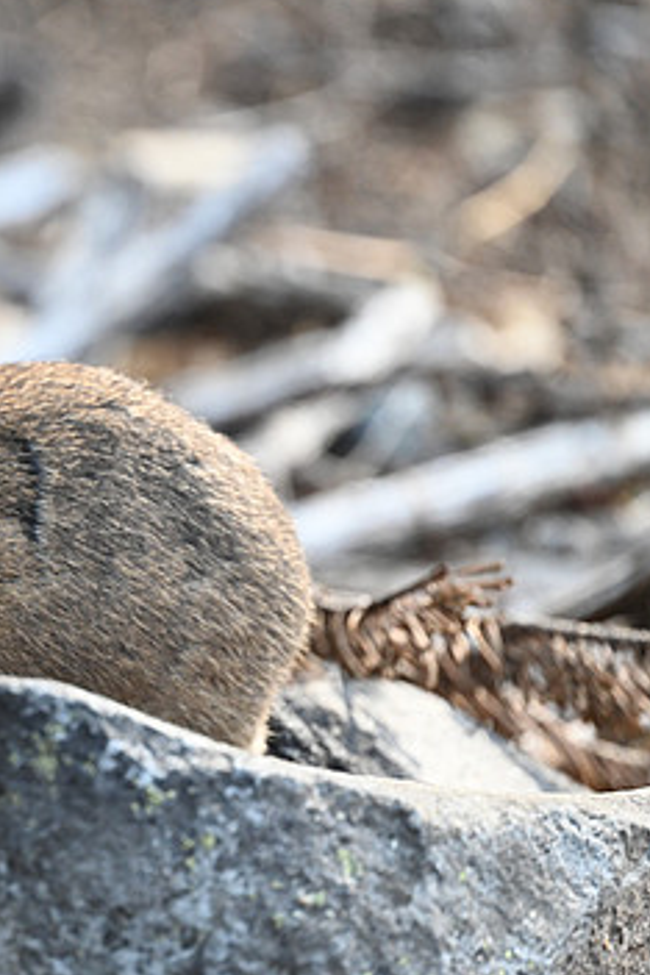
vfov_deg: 2.1
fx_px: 26892
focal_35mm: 993
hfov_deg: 1.4
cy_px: 499
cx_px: -44
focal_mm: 600
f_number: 6.3
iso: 2800
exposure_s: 1/640
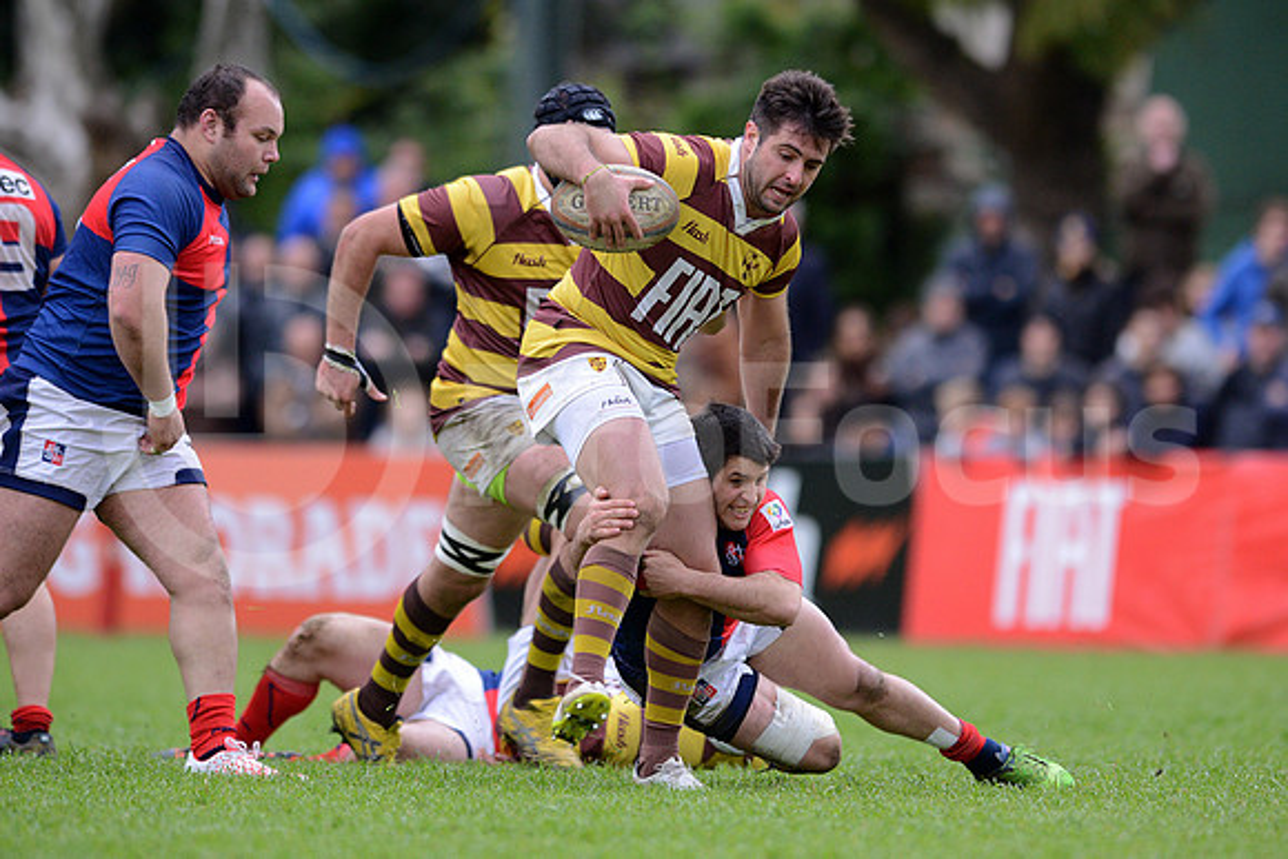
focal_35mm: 420
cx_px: 644
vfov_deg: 3.3
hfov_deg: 4.9
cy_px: 430
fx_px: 15029
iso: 2200
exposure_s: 1/800
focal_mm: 420
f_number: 4
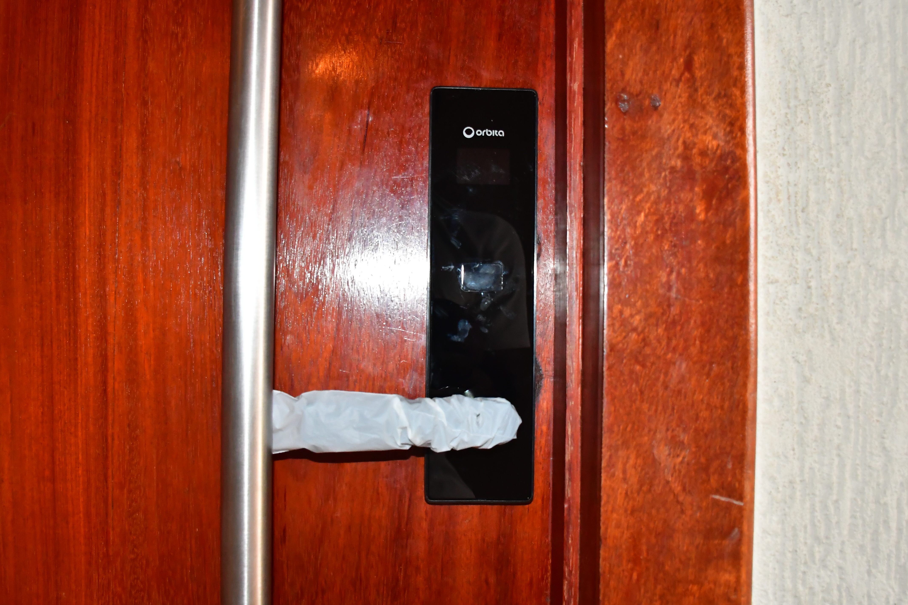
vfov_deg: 36.9
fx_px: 908
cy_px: 302
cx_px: 454
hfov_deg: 53.1
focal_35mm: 36
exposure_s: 1/60
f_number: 4.5
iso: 2000
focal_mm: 18
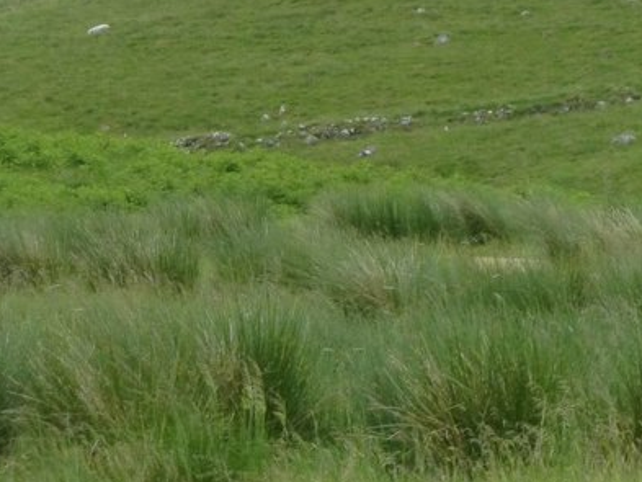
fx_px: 6623
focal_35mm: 357
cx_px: 830
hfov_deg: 5.5
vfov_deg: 4.2
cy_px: 74
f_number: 5.4
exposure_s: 1/320
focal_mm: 24.4
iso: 250
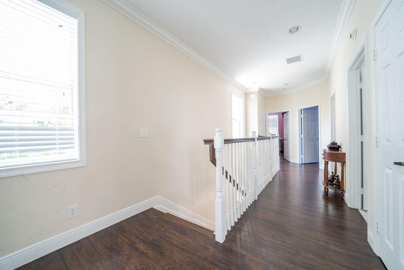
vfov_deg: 85.4
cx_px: 202
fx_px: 146
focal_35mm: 13
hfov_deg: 108.3
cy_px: 135
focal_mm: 13
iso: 640
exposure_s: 1/13
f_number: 8
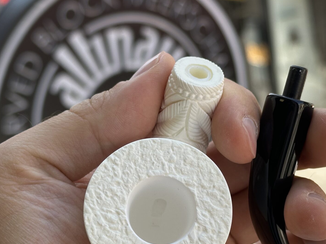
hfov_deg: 22.5
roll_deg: +8.8
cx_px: 194
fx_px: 819
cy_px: 137
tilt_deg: -20.6
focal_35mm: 87
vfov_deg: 17.0
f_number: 1.78
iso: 64
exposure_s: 1/797
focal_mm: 6.86
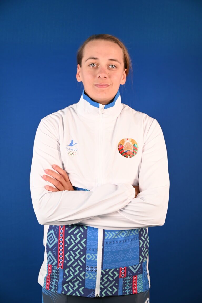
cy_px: 152
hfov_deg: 31.9
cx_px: 101
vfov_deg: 46.4
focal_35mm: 42
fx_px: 353
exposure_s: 1/60
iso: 500
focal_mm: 42
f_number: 4.8
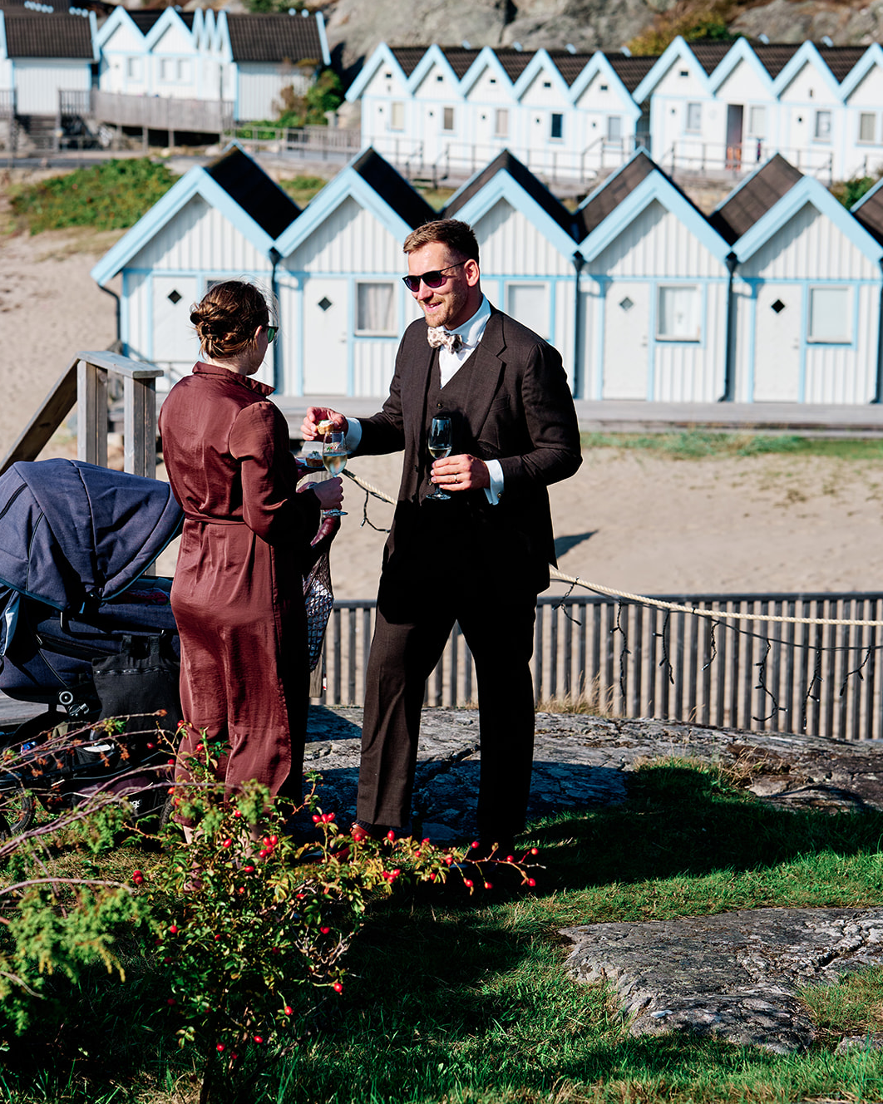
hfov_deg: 16.2
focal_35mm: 95
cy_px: 510
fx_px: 3104
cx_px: 442
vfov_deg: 20.2
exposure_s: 1/2000
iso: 125
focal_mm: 56
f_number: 3.6
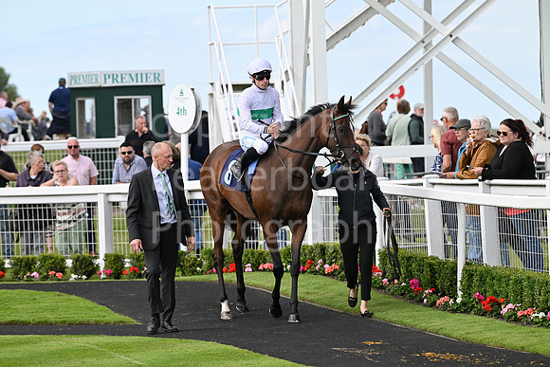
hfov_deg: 10.3
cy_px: 184
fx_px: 3056
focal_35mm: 200
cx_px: 275
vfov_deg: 6.9
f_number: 5.6
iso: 500
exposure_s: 1/1600
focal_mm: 200
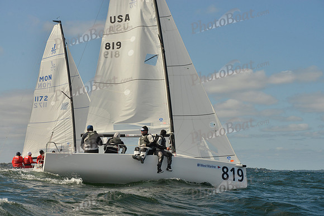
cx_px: 162
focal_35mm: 70
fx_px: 630
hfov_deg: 28.8
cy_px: 108
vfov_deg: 19.5
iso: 400
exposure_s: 1/2000
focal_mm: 70
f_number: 10
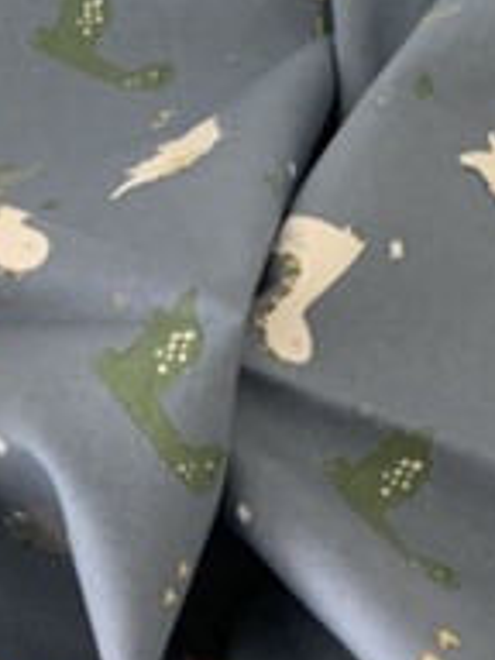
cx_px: -76
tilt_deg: -77.9
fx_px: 1239
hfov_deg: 21.2
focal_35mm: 65
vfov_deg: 26.2
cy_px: 815
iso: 200
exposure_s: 1/60
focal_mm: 4.25
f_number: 1.8
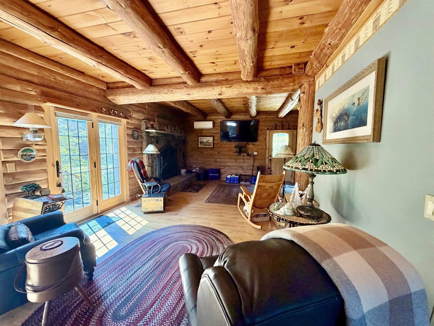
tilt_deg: -5.3
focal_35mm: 14
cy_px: 163
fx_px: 176
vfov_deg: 85.7
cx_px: 217
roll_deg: +0.3
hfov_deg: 102.1
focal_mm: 2.22
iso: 320
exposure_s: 1/74
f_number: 2.2
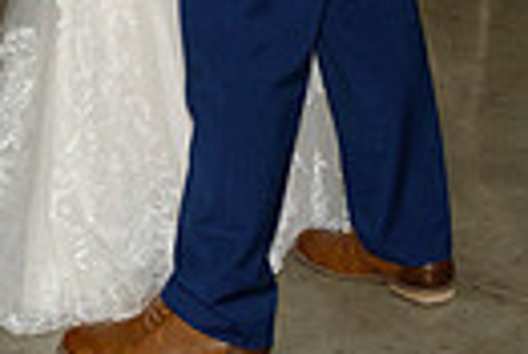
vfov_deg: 8.3
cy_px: -356
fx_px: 2337
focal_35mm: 159
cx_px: 234
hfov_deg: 12.9
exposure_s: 1/40
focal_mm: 24
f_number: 4
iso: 1600
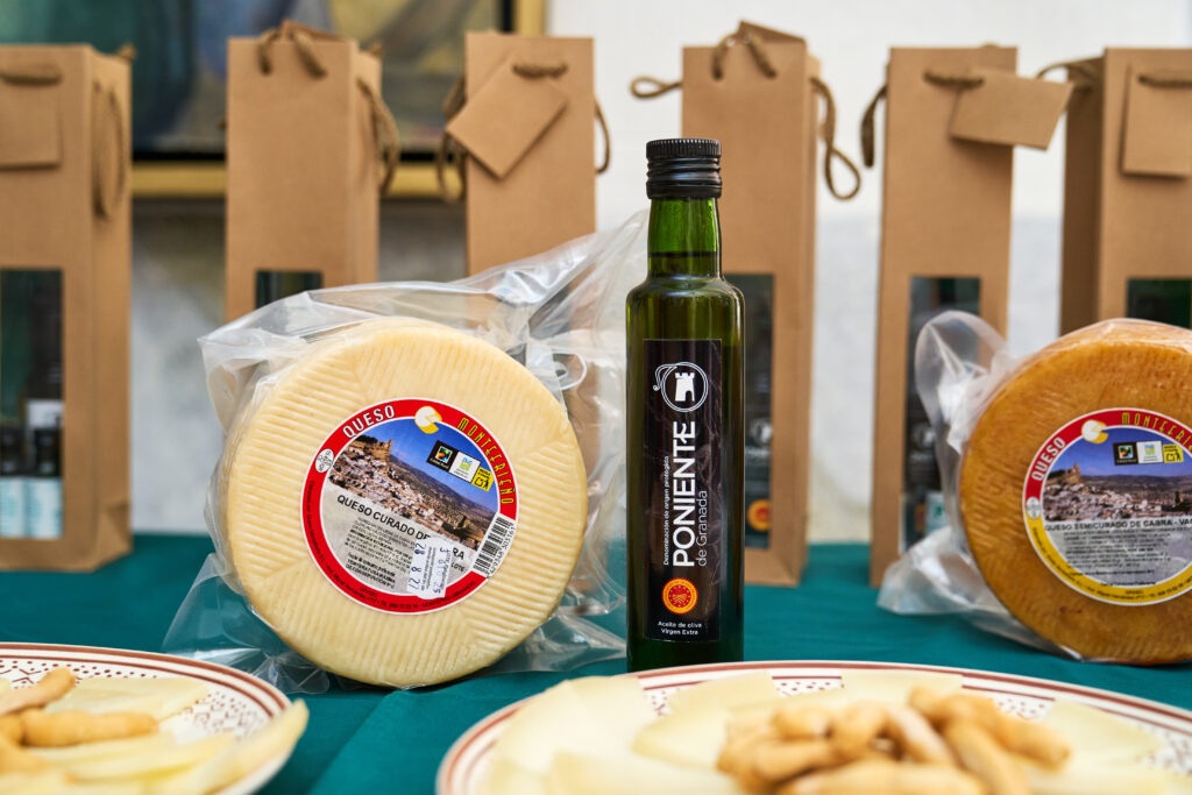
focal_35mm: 42
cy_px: 398
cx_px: 596
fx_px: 1391
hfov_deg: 46.4
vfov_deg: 31.9
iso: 1600
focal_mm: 42
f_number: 3.2
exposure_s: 1/125
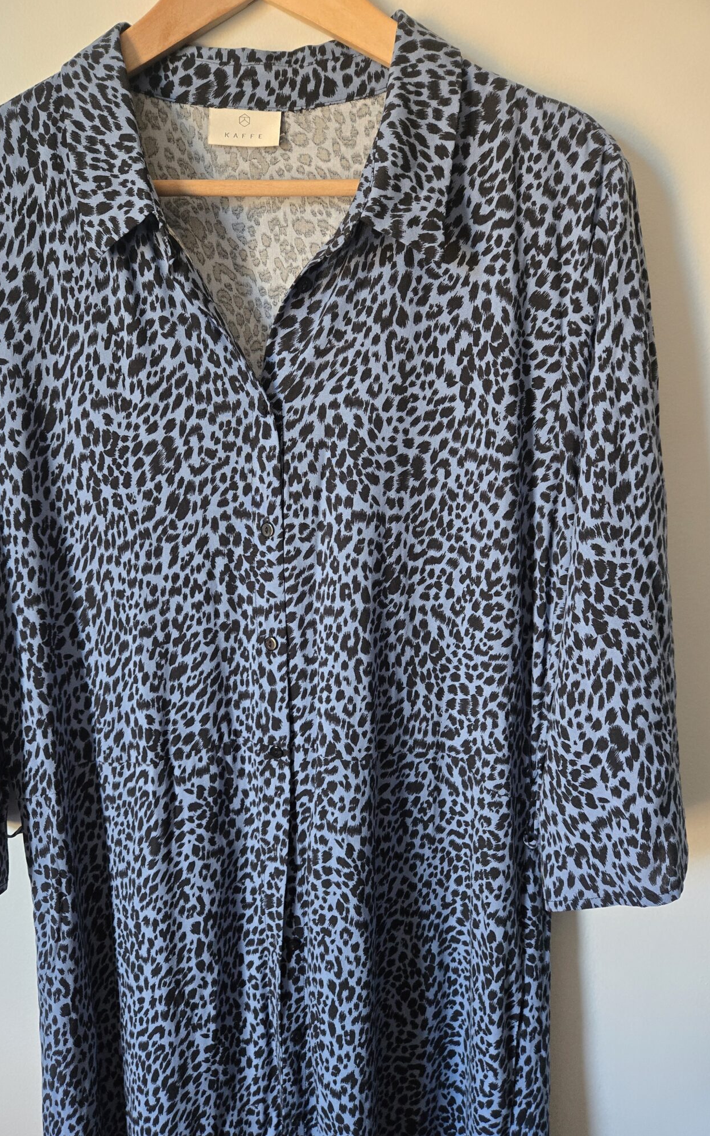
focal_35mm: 25
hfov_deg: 49.0
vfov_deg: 72.5
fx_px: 774
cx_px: 287
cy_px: 580
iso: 1000
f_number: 1.8
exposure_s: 1/120
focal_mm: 5.4
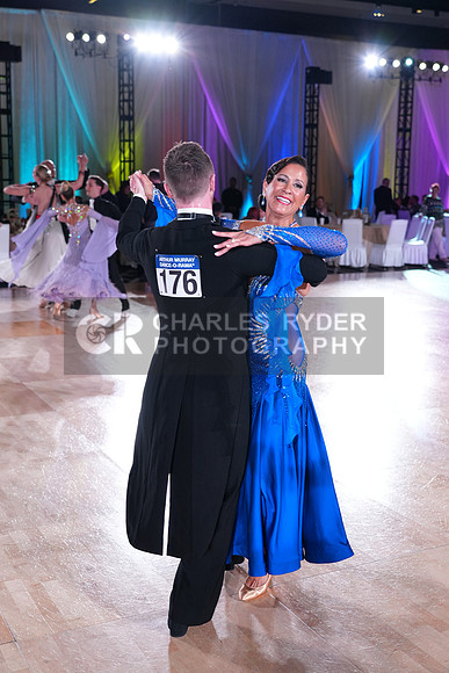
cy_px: 336
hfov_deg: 31.2
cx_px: 224
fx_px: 804
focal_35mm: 43
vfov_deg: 45.4
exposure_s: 1/250
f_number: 4
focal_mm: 43
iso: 1250
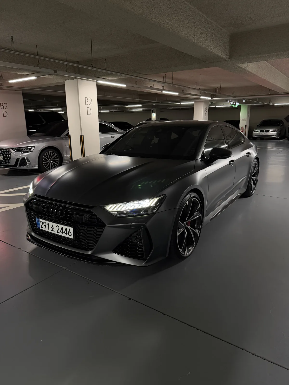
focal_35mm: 24
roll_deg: -0.1
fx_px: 267
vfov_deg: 71.6
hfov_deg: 56.8
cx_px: 144
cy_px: 192
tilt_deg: -15.5
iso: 500
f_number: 1.78
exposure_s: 1/41
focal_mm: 6.76
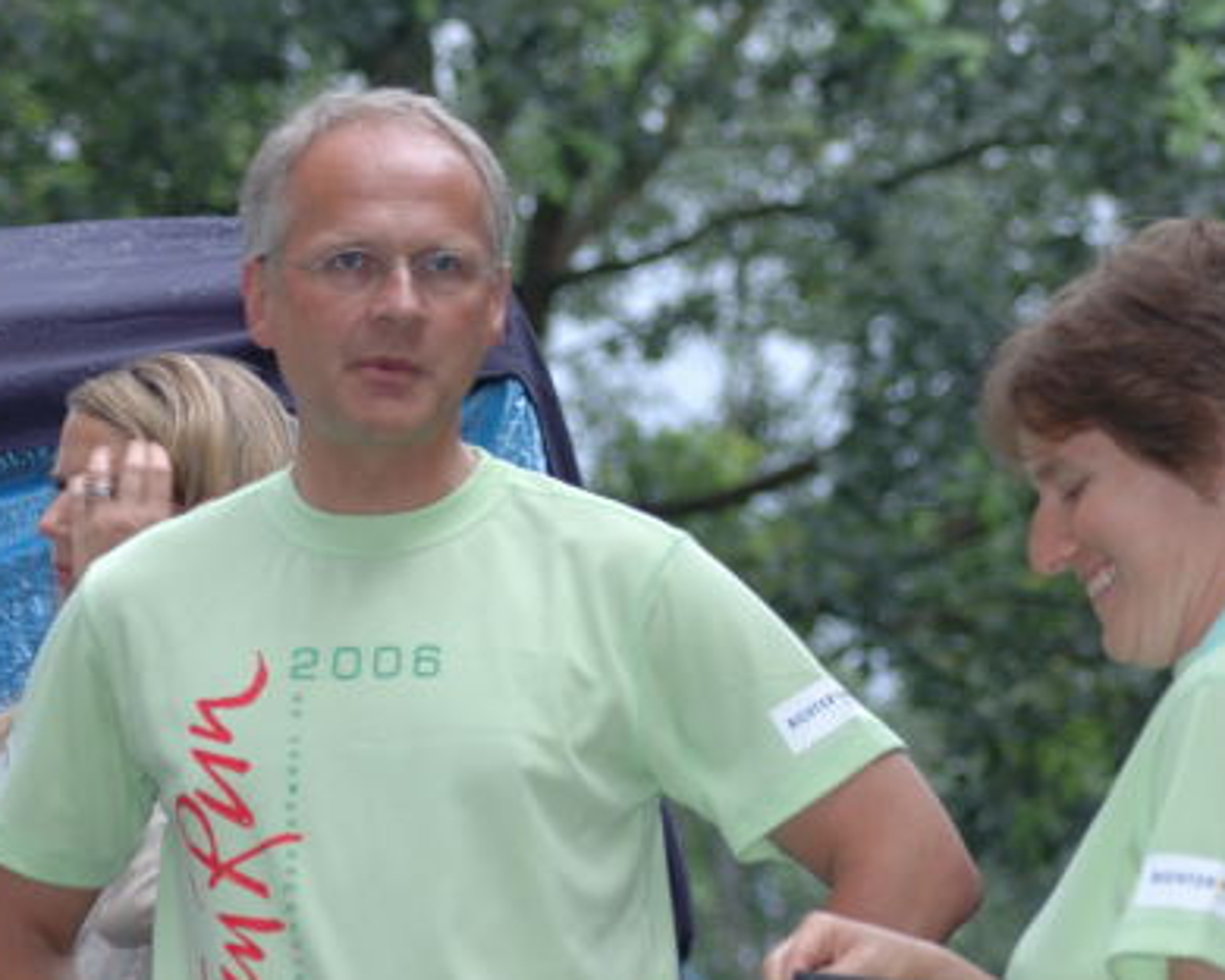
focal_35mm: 183
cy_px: 457
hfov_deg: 10.5
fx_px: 6635
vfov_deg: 8.4
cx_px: 845
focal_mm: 90
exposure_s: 1/60
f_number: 4.8
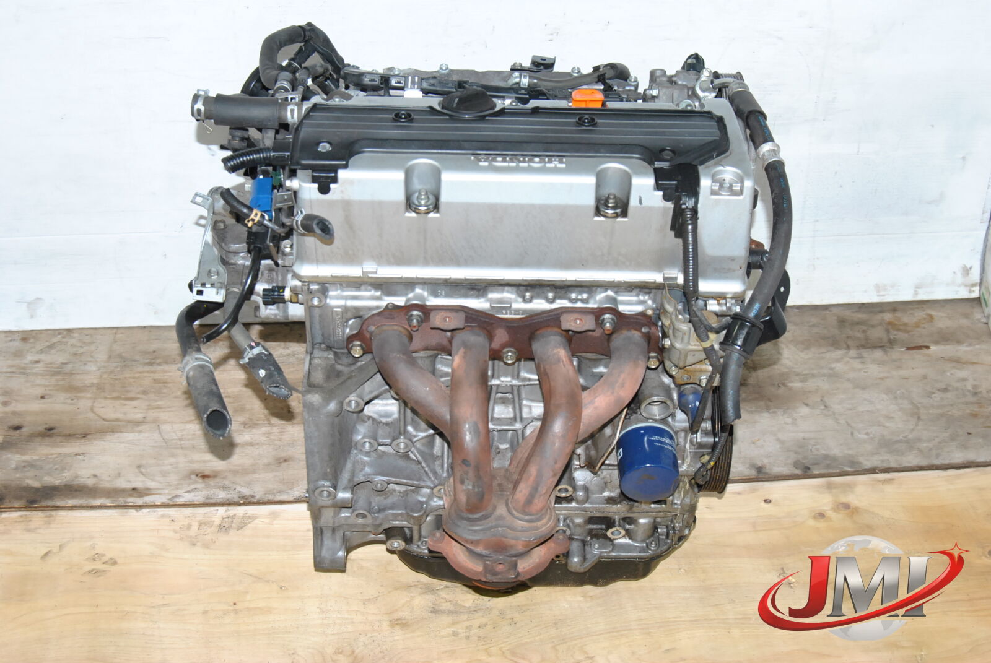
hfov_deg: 37.8
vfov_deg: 25.8
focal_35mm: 52
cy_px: 332
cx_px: 496
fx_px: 1447
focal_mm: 35
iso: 800
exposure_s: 1/200
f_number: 9
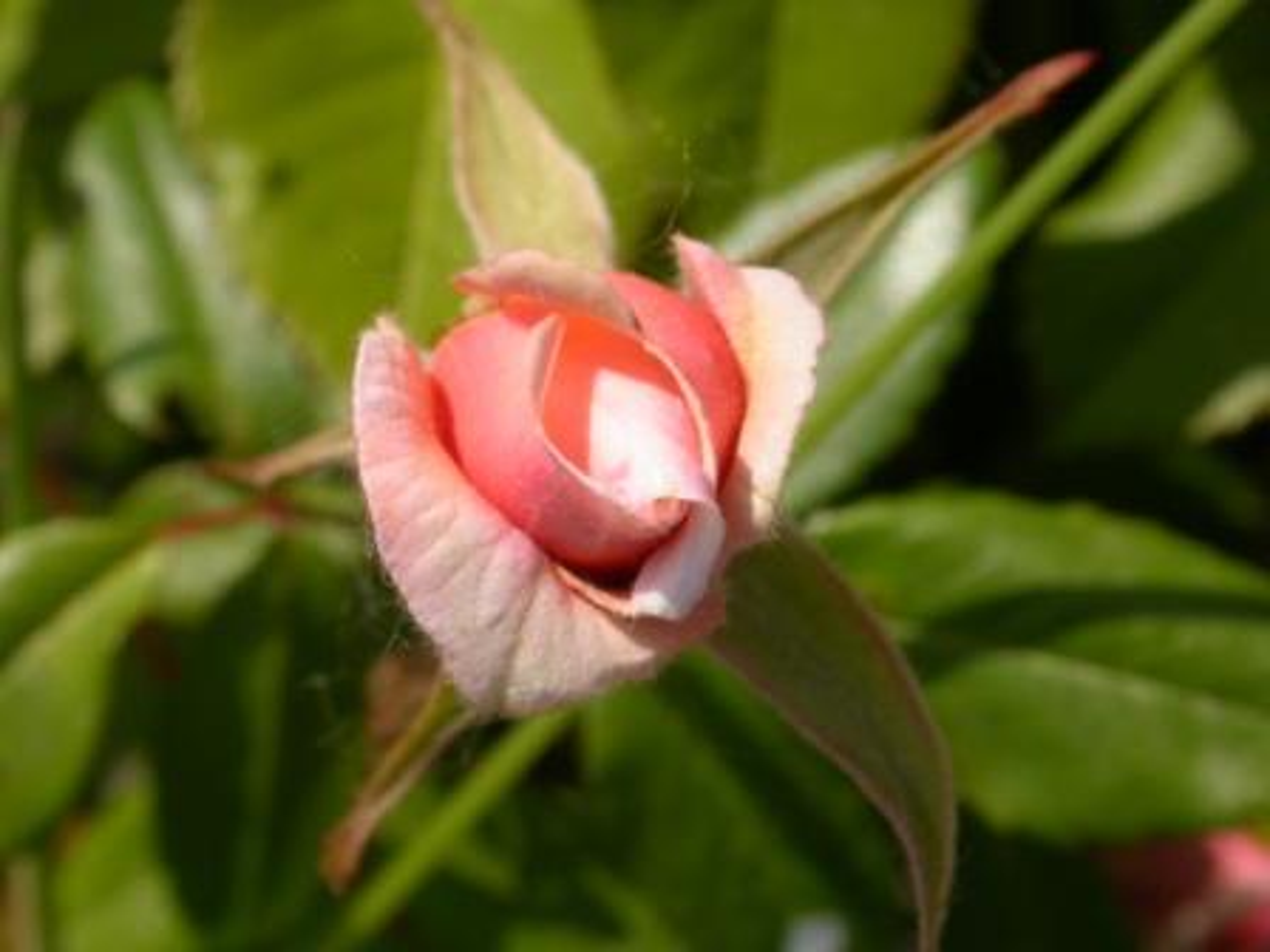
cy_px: 476
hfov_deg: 14.8
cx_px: 635
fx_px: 4880
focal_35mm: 133
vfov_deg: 11.1
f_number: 8.4
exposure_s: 1/318
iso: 100
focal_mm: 27.5
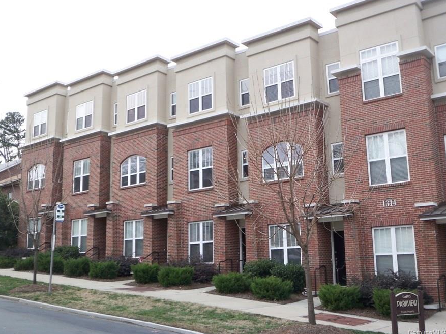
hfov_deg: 45.8
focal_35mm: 41
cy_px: 162
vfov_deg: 35.1
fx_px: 528
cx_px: 232
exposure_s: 1/80
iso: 50
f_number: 3.9
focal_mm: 6.4
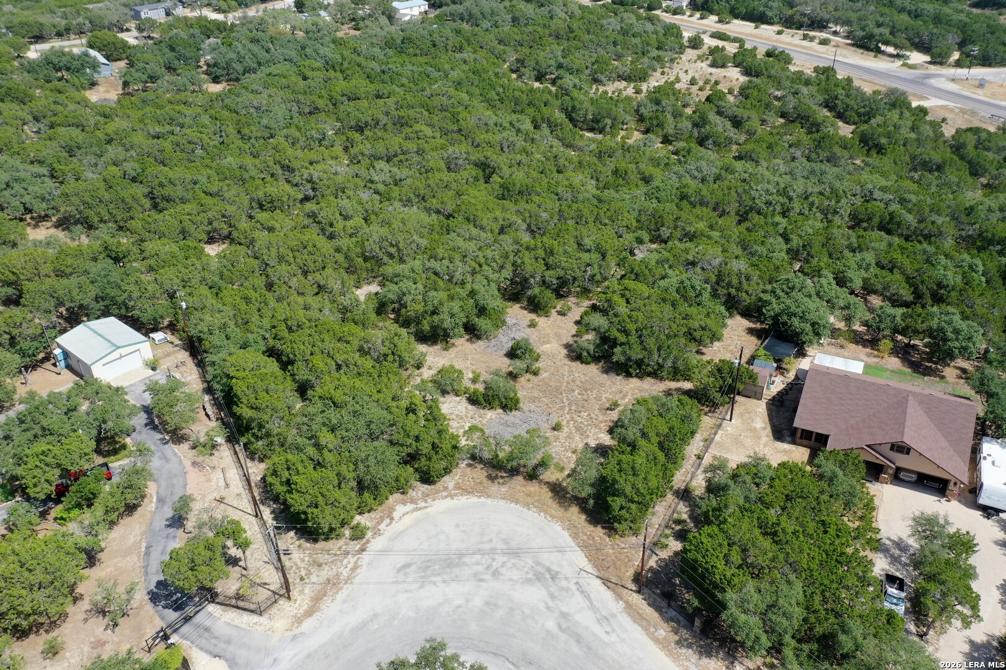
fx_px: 782
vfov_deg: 46.4
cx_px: 503
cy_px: 335
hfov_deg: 65.5
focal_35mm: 28
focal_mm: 10.26
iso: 100
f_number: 5.6
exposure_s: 1/320
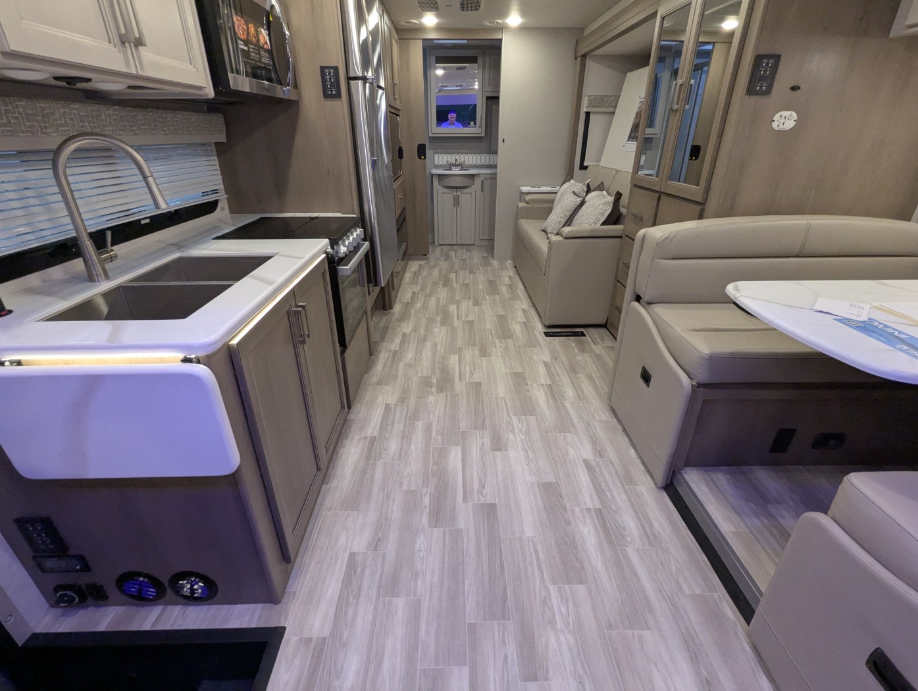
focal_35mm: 16
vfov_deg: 78.2
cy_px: 346
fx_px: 425
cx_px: 459
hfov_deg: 94.4
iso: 362
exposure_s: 1/114
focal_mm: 2.35
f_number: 2.2
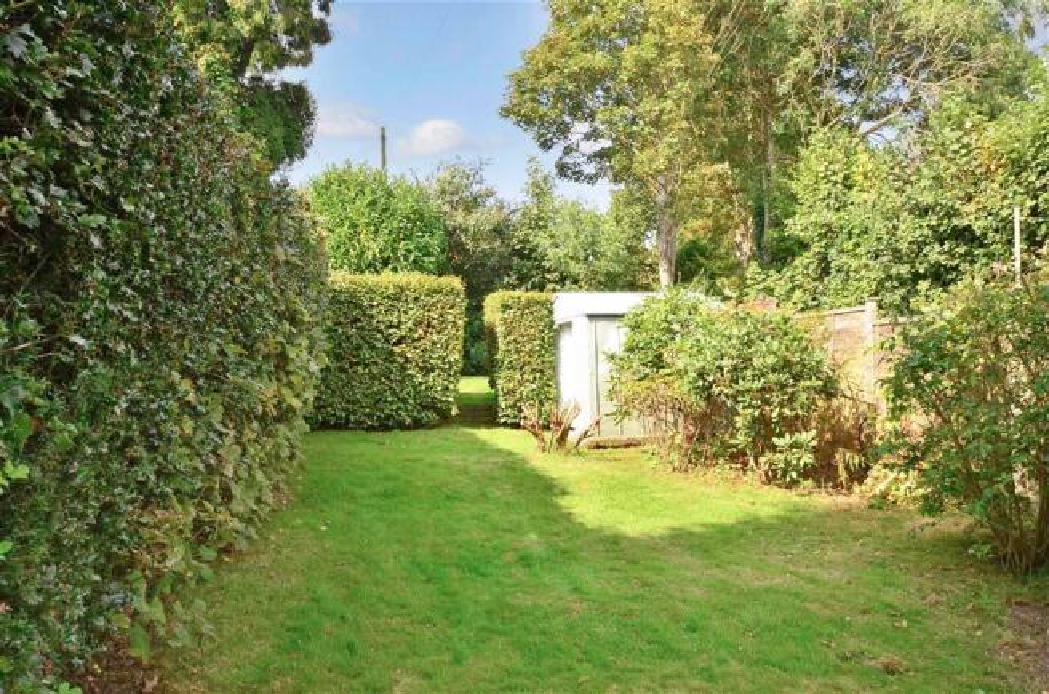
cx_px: 524
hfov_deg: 62.0
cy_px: 347
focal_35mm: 30
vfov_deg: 43.4
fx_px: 872
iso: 200
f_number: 14
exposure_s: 1/25
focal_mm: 20
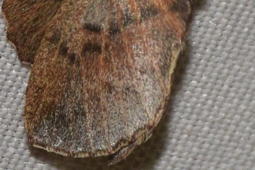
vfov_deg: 2.9
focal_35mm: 481
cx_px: 127
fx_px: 3408
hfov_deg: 4.3
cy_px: -12
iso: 400
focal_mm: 140
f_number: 10
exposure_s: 1/160
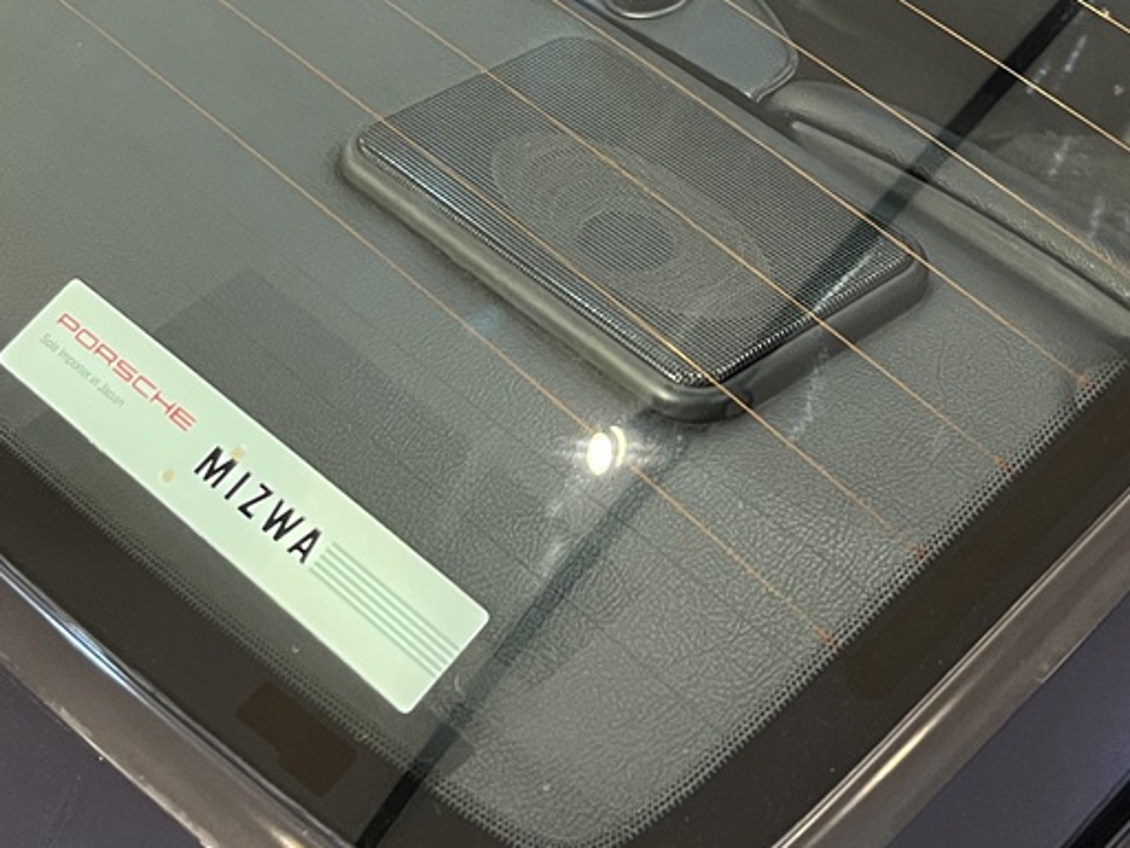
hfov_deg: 29.8
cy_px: -86
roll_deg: +0.4
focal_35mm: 65
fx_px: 2122
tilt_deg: -31.0
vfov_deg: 21.4
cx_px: 563
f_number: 1.6
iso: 400
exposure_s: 1/50
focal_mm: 5.1
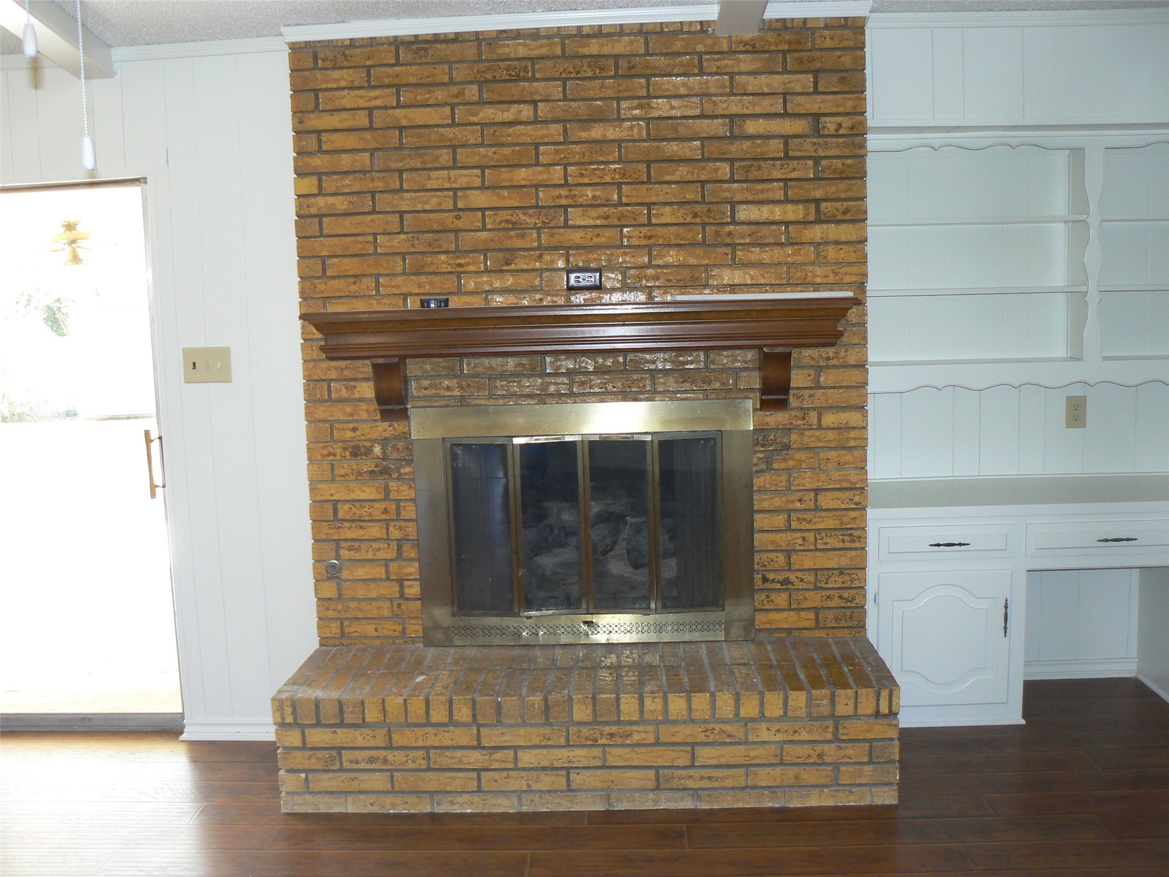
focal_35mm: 36
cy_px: 438
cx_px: 584
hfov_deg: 51.4
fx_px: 1216
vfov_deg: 39.7
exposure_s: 1/30
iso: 125
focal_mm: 6
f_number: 2.8
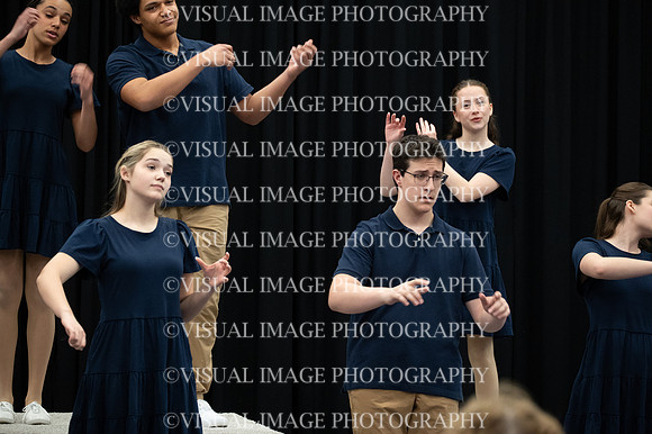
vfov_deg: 9.3
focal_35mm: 148
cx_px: 326
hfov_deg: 13.9
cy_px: 217
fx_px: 2679
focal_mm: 148
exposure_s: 1/100
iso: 6400
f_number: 6.3
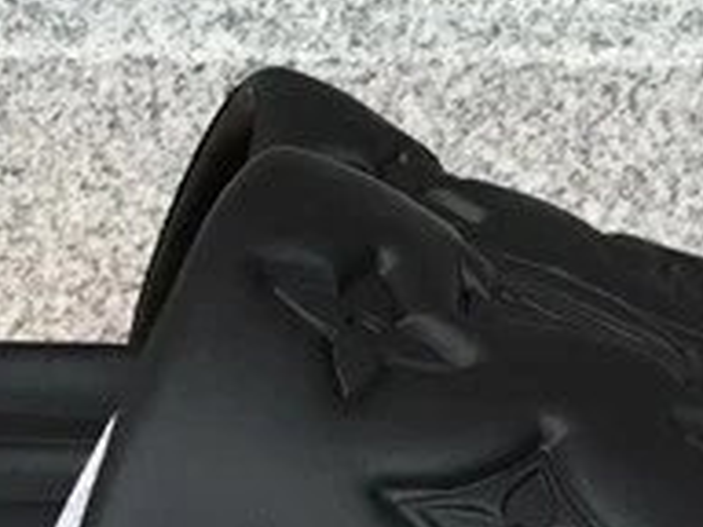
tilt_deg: -18.0
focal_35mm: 145
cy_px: 895
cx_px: 311
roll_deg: -0.3
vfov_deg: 9.8
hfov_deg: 13.6
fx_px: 2945
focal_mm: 3.3
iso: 25
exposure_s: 1/110
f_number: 2.4
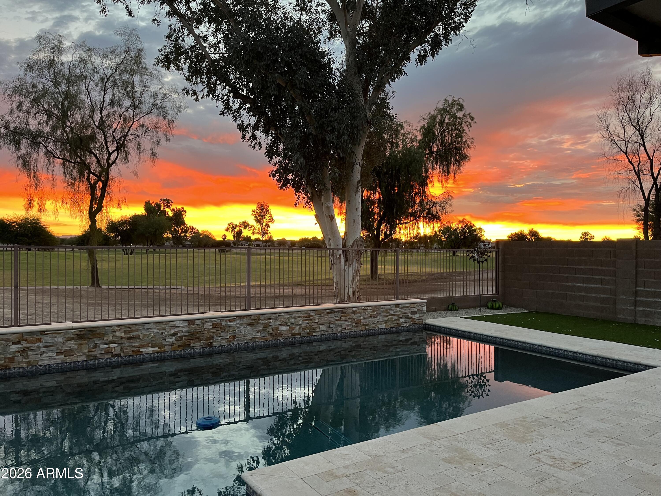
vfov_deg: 53.1
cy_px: 248
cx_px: 330
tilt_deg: -0.2
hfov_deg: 67.3
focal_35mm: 26
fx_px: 496
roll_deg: -1.1
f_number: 1.6
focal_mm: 5.1
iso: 160
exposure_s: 1/60
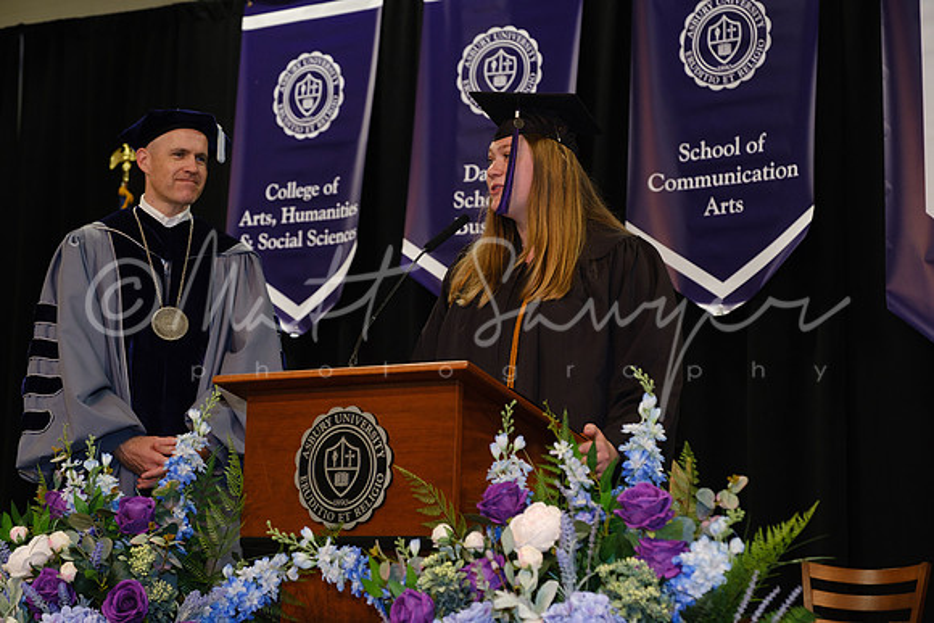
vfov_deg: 19.2
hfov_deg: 28.4
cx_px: 467
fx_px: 1842
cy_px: 312
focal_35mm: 71
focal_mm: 47
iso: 1250
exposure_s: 1/125
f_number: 4
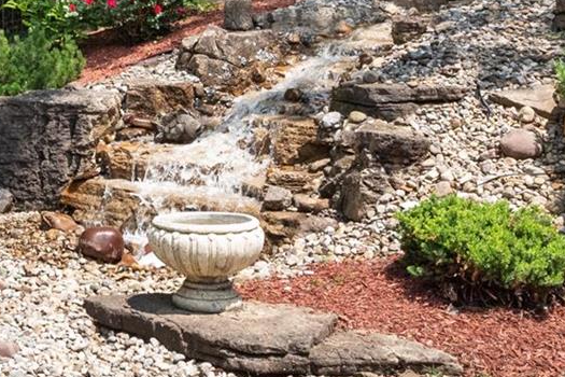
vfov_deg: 20.0
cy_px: 44
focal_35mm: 67
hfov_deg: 27.4
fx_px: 1051
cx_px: -68
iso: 400
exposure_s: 1/60
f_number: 10
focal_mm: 11
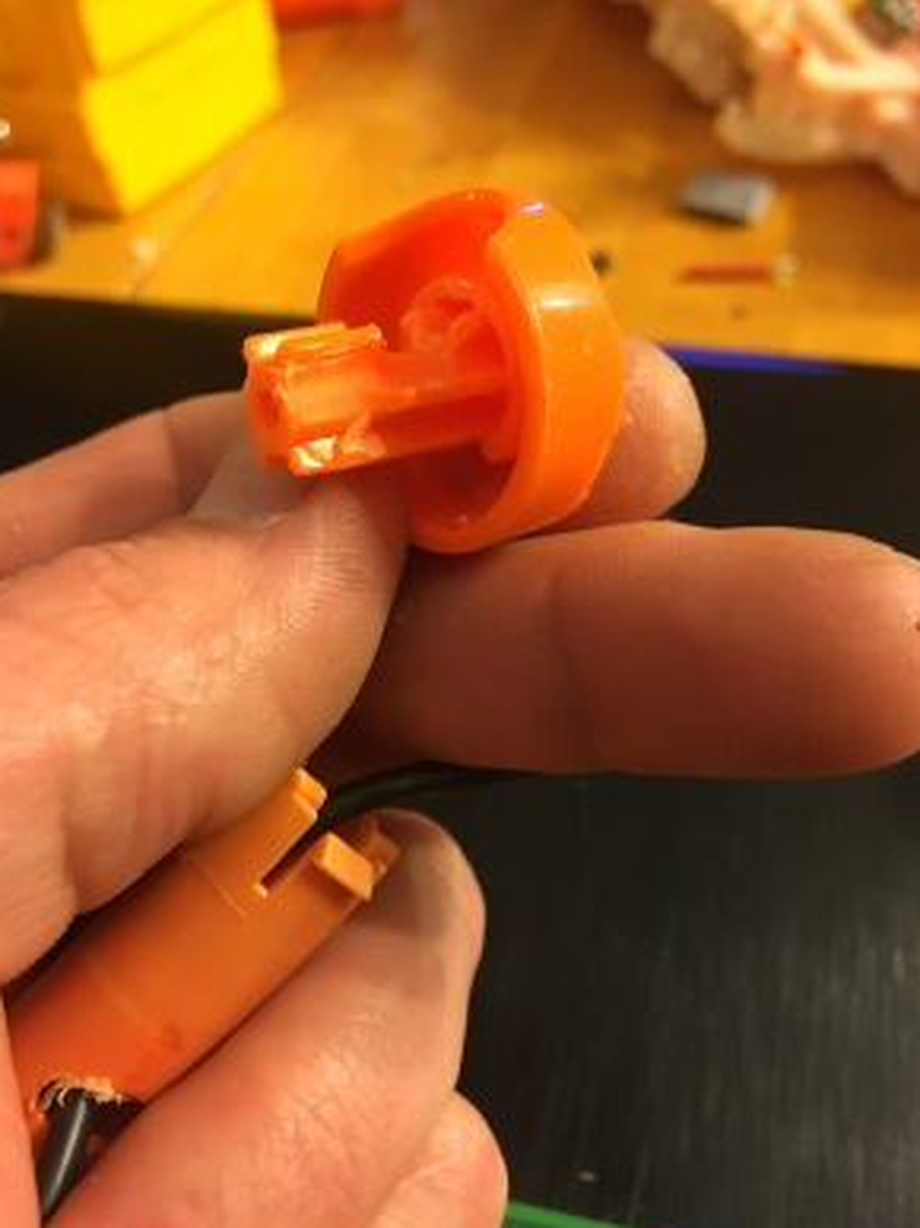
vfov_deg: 60.0
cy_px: 631
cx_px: 460
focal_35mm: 30
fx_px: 1064
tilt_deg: -47.1
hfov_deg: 46.8
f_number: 2.2
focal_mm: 4.15
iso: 200
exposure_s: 1/15
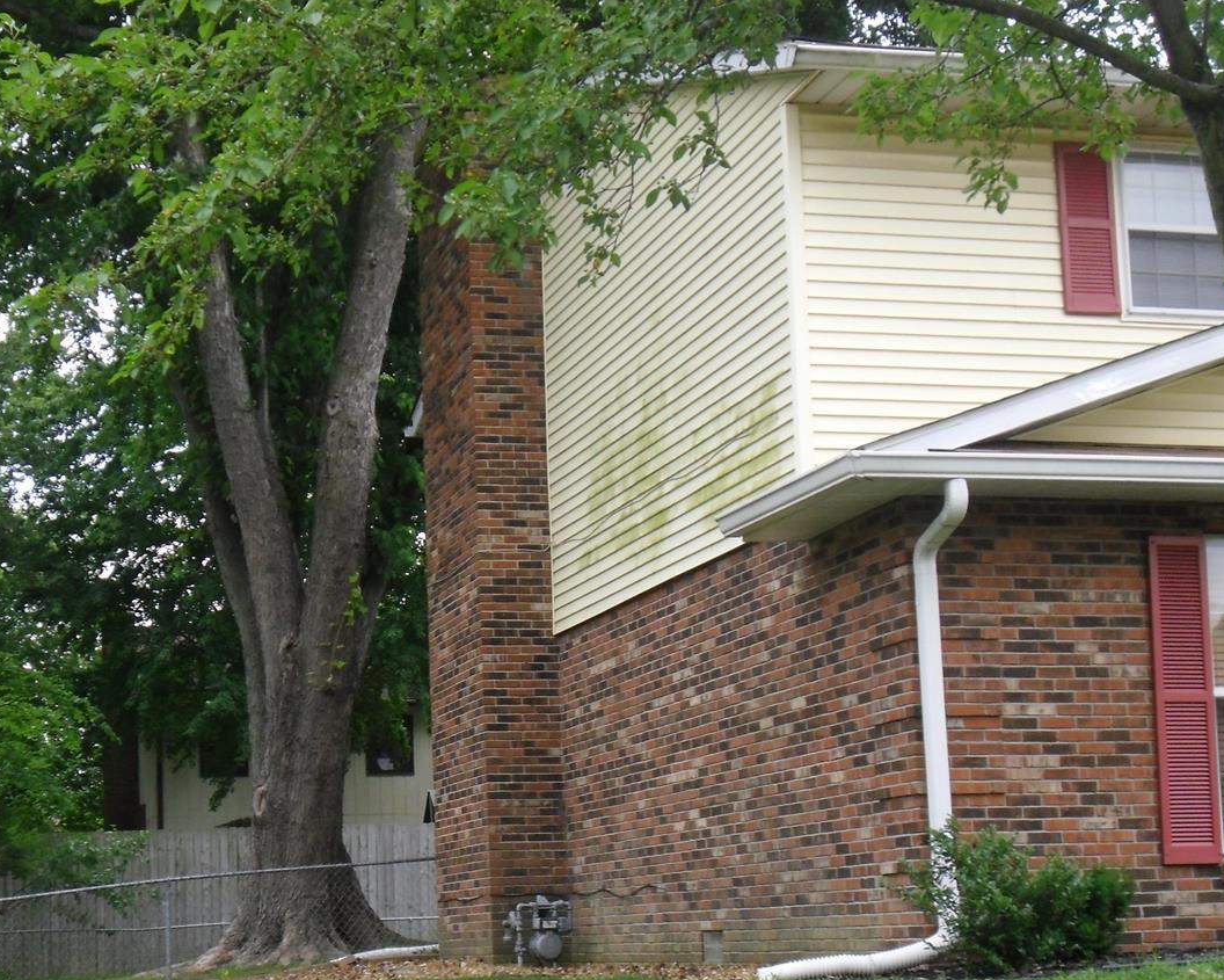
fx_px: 2464
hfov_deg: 27.8
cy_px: 676
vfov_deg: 22.4
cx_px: 457
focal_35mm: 68
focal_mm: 8.2
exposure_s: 1/125
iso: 200
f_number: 4.3
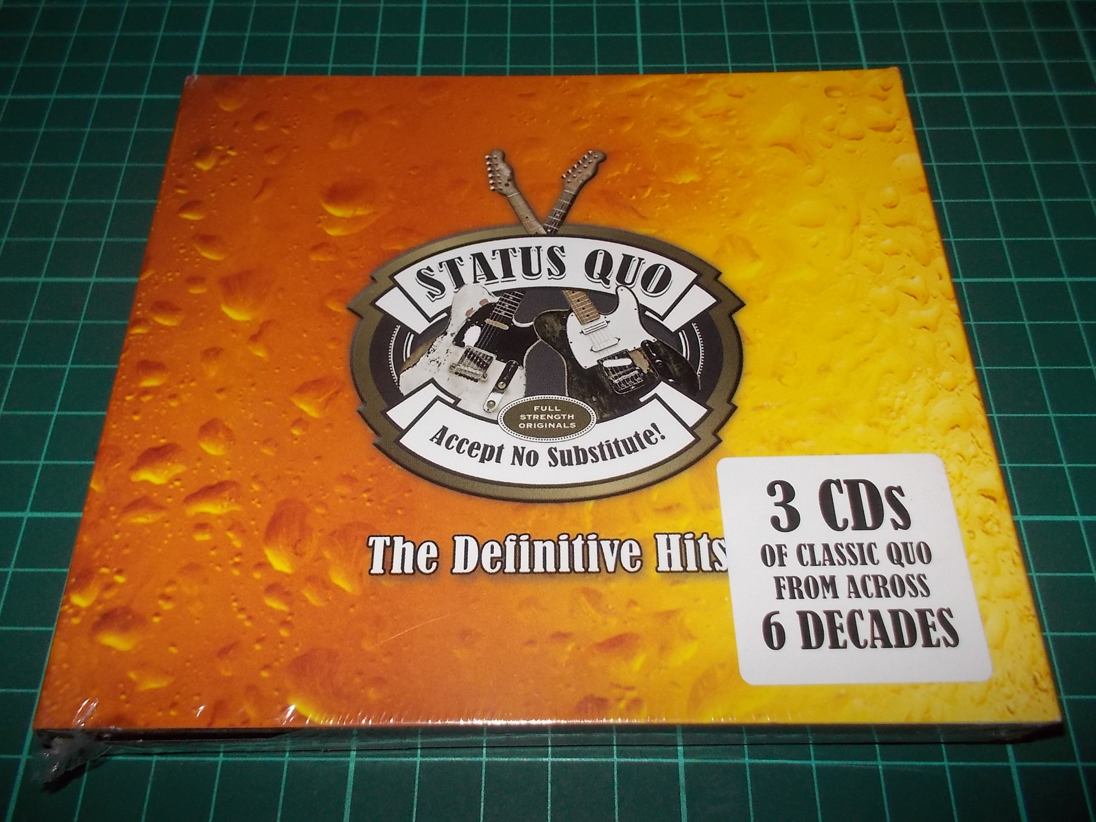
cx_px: 548
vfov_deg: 48.2
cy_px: 411
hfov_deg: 61.7
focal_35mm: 29
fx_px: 918
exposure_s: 1/30
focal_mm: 4.1
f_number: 3.3
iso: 200
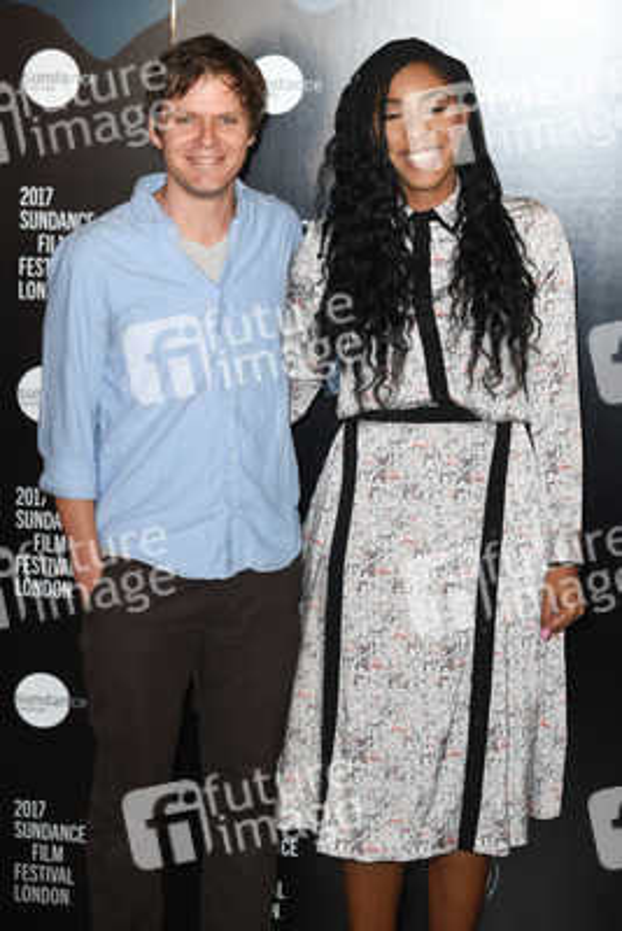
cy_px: 466
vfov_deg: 22.1
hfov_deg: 14.9
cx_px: 311
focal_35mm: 92
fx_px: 2382
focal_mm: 92
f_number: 4
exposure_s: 1/250
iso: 1600
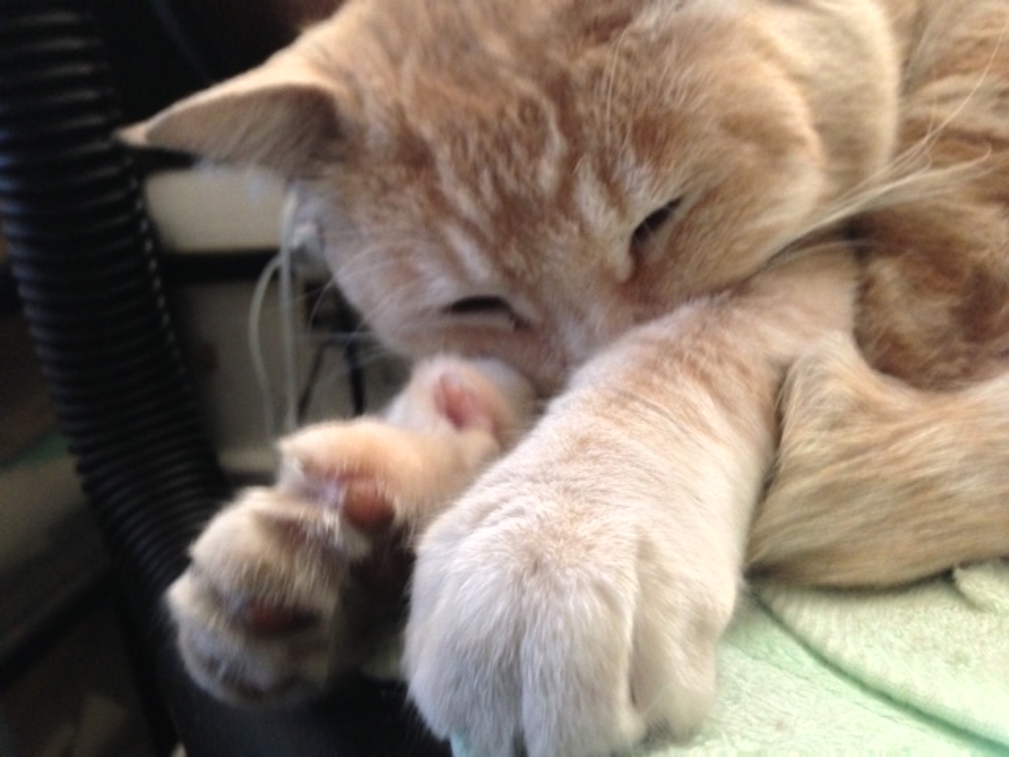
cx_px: 504
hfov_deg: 55.4
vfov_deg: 42.9
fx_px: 962
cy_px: 378
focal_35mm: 33
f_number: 2.4
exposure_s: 1/15
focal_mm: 4.13
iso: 500
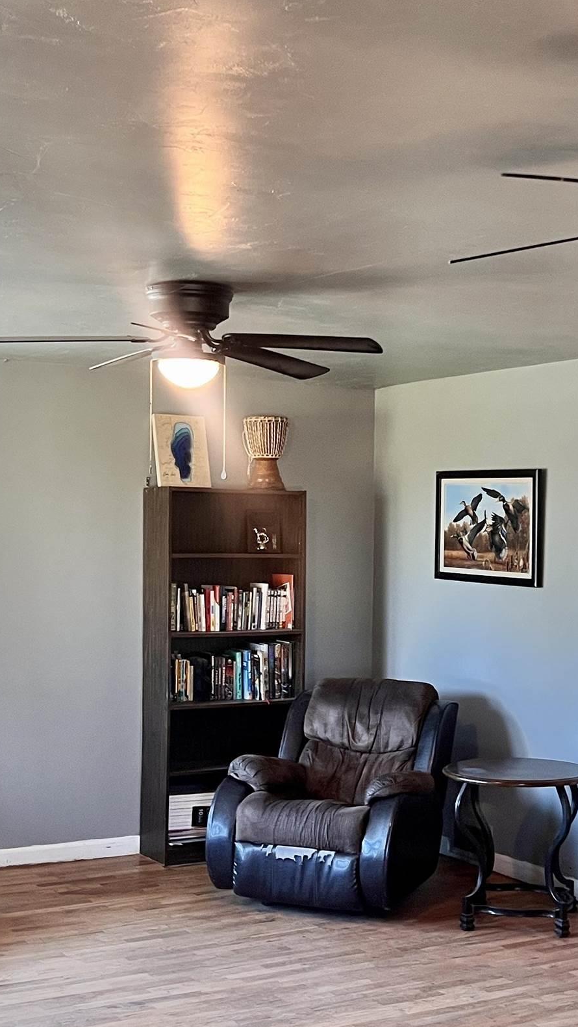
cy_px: 575
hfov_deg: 21.8
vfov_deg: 37.8
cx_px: 346
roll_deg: -0.6
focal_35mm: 55
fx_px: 1498
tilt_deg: -2.7
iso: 125
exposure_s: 1/60
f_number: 1.5
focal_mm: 5.7
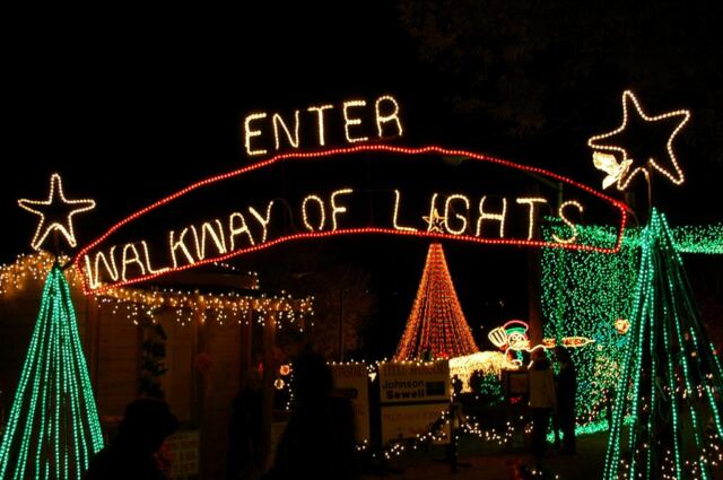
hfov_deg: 45.0
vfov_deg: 30.8
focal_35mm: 44
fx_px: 873
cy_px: 240
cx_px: 362
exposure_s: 1/6
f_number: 5
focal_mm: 29
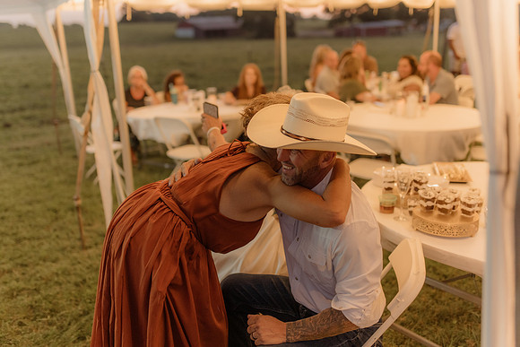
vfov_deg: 37.9
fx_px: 506
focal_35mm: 35
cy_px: 174
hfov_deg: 54.4
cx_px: 260
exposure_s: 1/125
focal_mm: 35
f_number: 1.4
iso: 1000
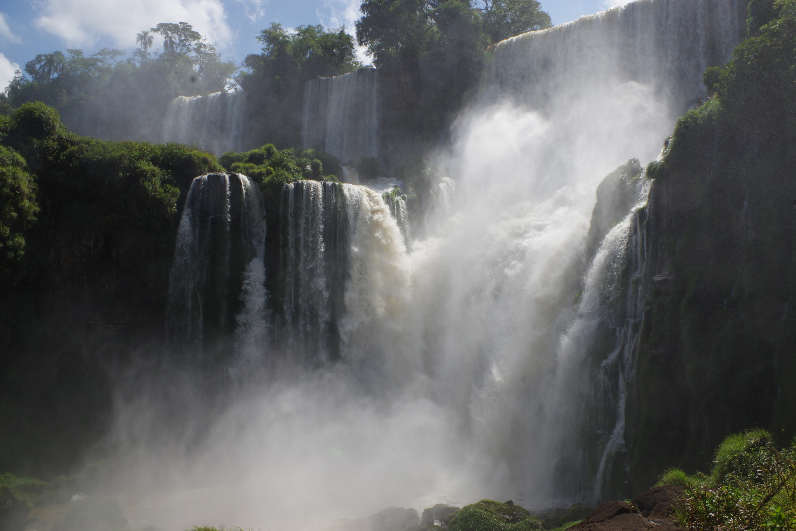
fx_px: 597
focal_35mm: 27
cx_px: 398
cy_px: 266
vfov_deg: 47.9
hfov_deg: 67.4
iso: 200
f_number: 16
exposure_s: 1/200
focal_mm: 18
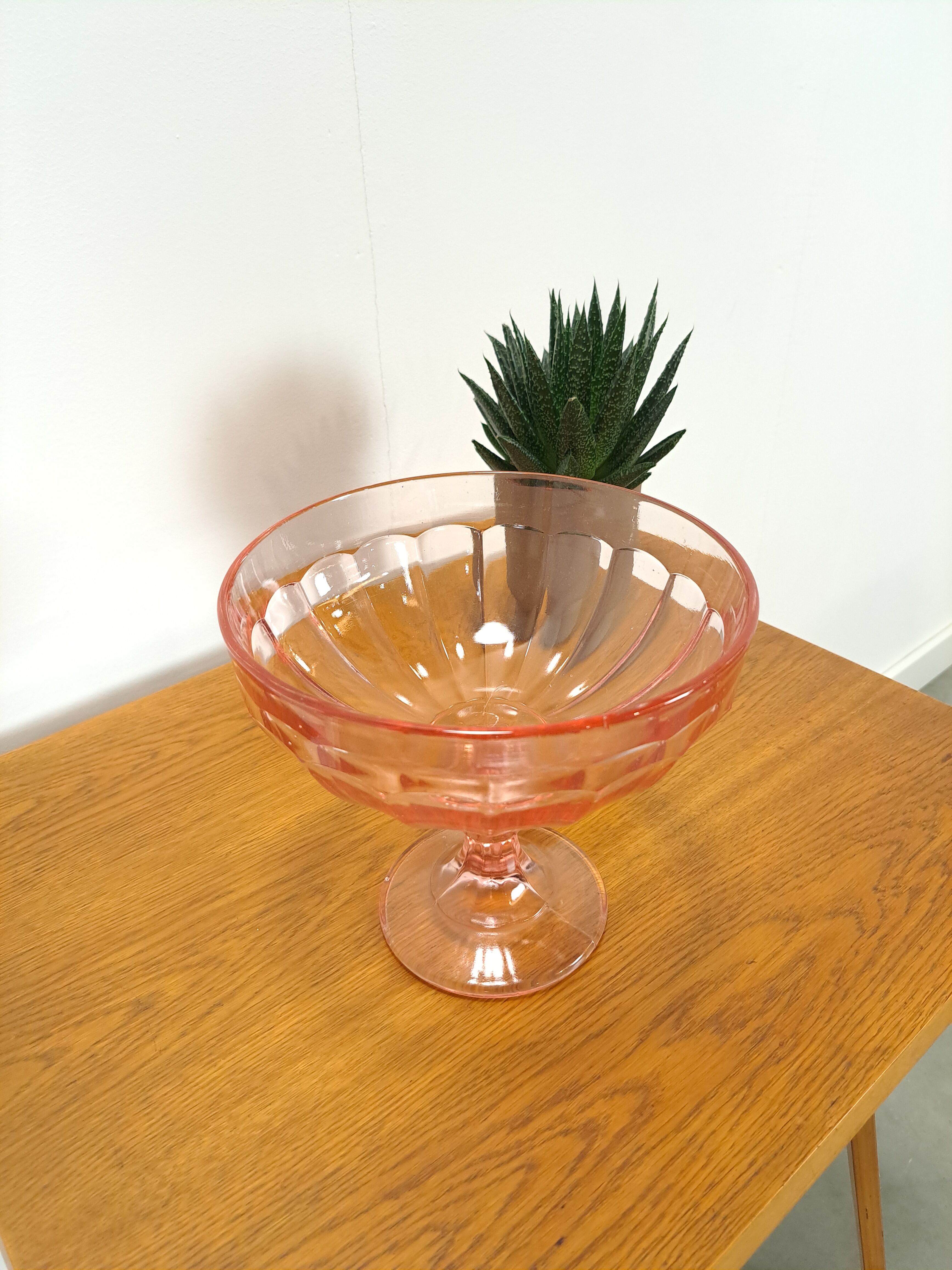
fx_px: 880
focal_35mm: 24
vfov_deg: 71.6
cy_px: 635
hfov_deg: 56.8
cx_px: 476
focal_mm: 5.23
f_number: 1.8
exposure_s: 1/50
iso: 400
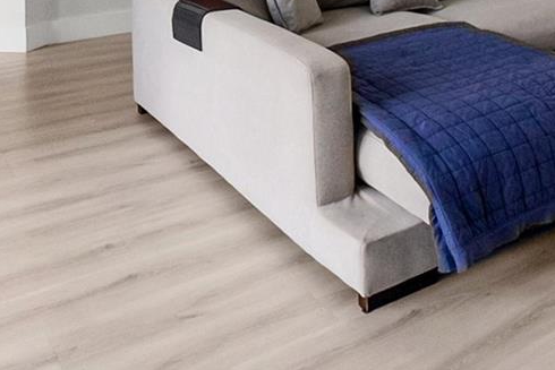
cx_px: 541
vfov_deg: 24.2
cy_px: -110
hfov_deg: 36.7
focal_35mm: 49
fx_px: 756
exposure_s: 1/350
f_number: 5.6
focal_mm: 10
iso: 640
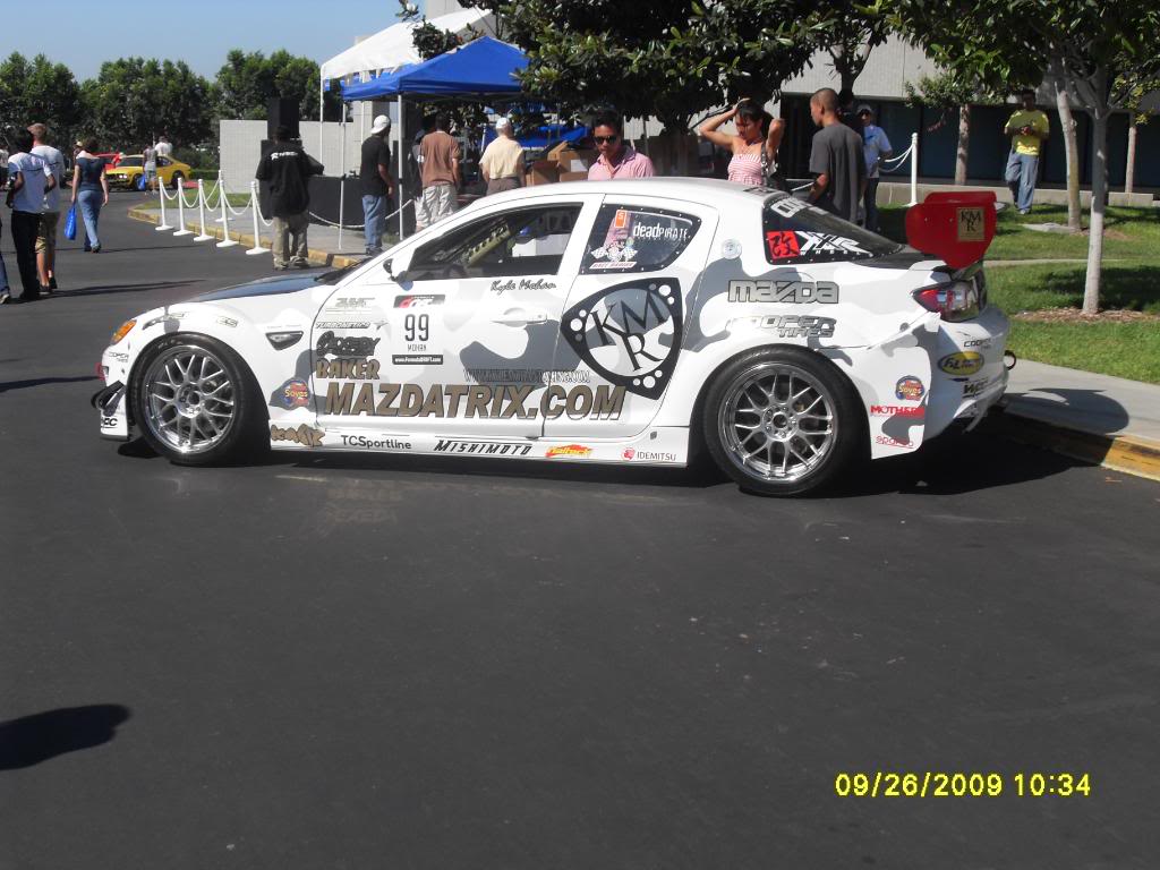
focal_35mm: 50
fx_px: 1676
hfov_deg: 38.2
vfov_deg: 29.1
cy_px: 435
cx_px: 580
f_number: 8.4
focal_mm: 8.4
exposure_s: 1/250
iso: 80
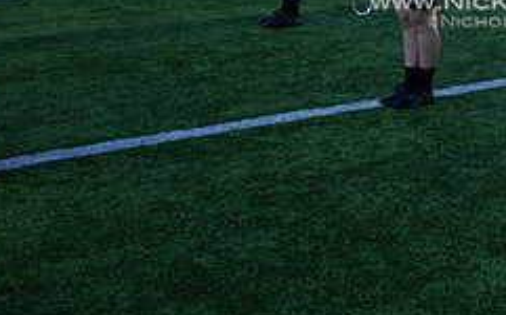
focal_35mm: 59
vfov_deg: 20.4
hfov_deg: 31.7
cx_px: 514
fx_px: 813
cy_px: -72
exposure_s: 1/400
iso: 160
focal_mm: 24
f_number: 4
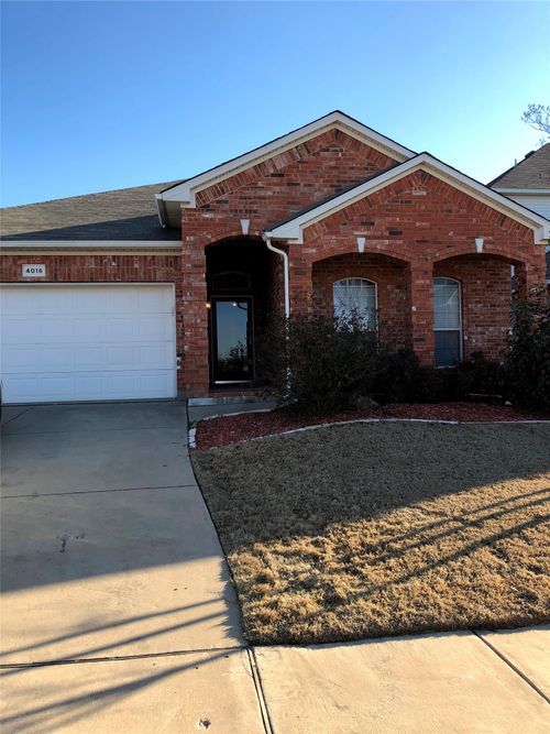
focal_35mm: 28
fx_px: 593
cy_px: 367
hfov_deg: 49.7
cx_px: 275
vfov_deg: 63.5
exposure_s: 1/676
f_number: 1.8
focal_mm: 4
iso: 20
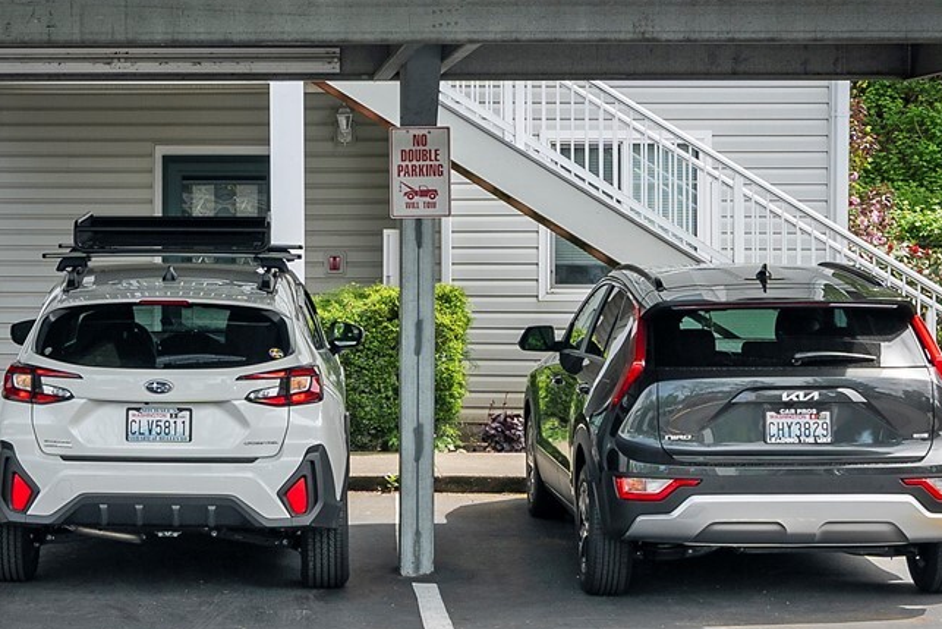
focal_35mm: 95
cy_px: -118
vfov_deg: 14.0
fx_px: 2486
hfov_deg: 21.0
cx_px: 115
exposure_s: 1/200
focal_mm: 24
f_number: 7.1
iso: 320
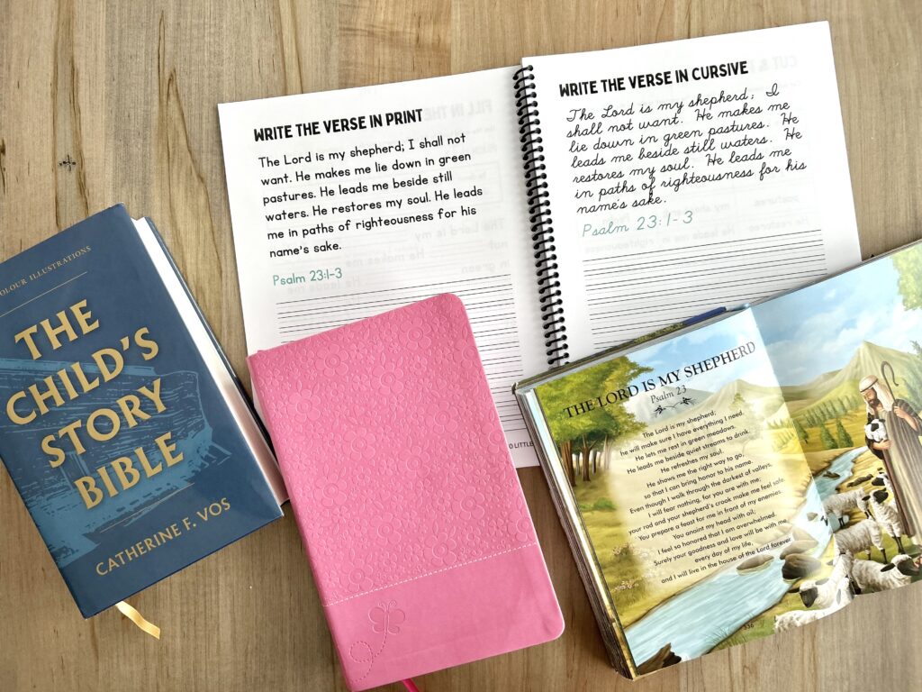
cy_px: 346
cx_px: 461
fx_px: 693
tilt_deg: -87.3
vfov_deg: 53.1
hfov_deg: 67.3
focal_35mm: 26
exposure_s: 1/120
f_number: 1.5
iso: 80
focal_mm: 5.7
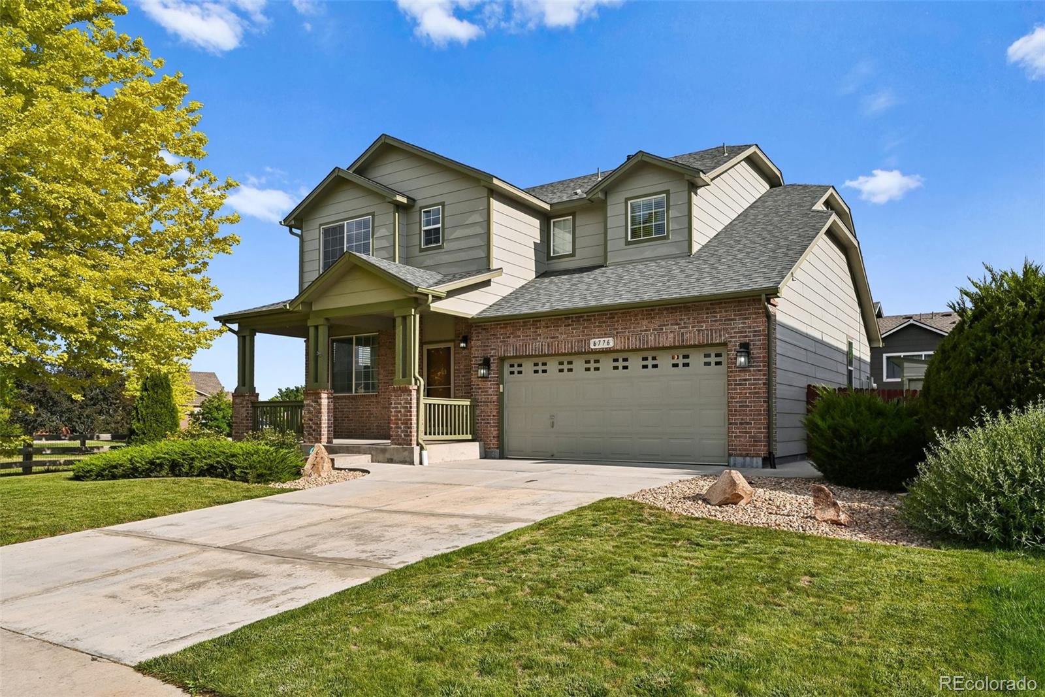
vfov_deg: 55.1
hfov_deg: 76.1
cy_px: 348
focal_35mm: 23
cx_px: 522
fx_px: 667
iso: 400
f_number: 10
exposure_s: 1/1000
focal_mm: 23
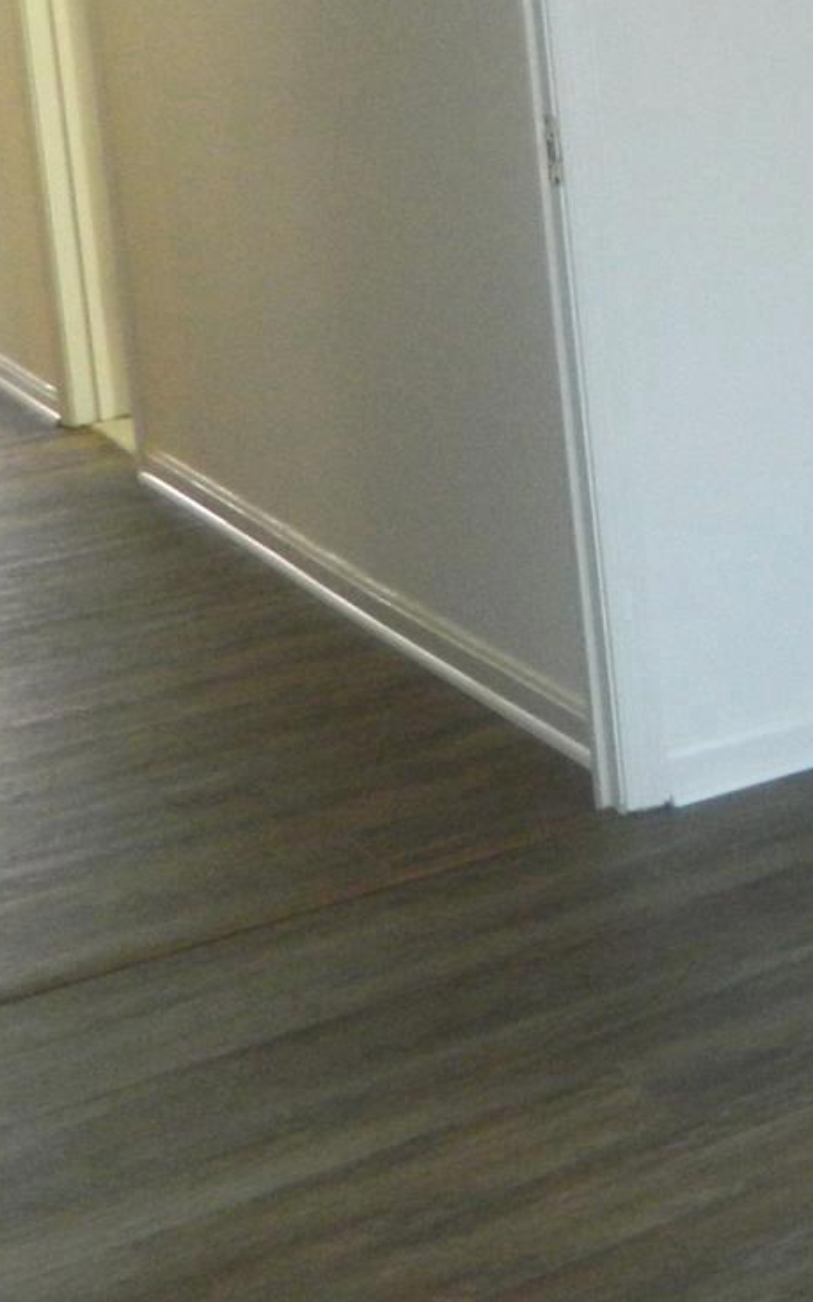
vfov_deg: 27.0
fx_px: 2624
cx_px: 1626
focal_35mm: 74
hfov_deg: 14.6
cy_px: 165
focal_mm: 4.5
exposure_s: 1/30
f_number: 3.1
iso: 200
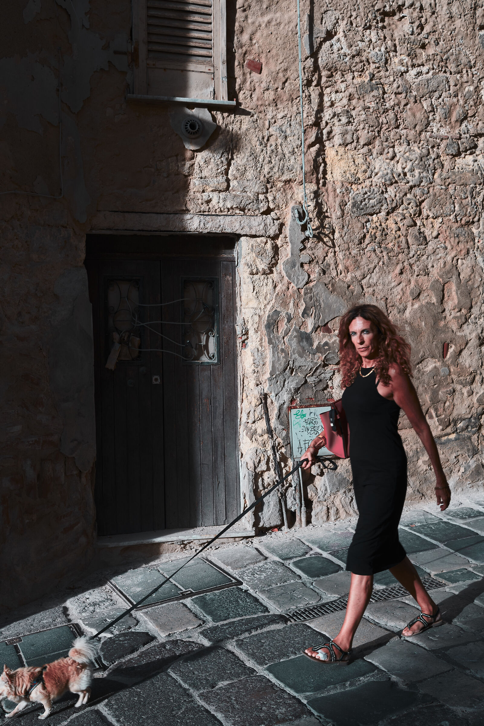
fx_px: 827
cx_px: 242
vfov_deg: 47.4
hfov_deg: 32.6
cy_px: 363
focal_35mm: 41
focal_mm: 27
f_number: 8
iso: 160
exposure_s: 1/250
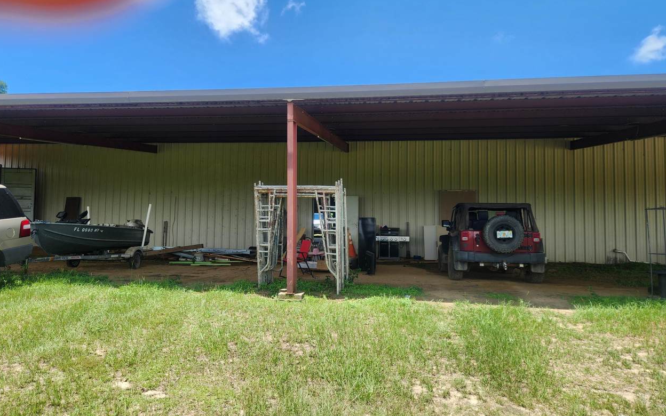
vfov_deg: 49.2
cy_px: 194
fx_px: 454
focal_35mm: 25
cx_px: 328
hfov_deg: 72.5
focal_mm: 5.4
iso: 20
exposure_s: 1/582
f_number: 1.8
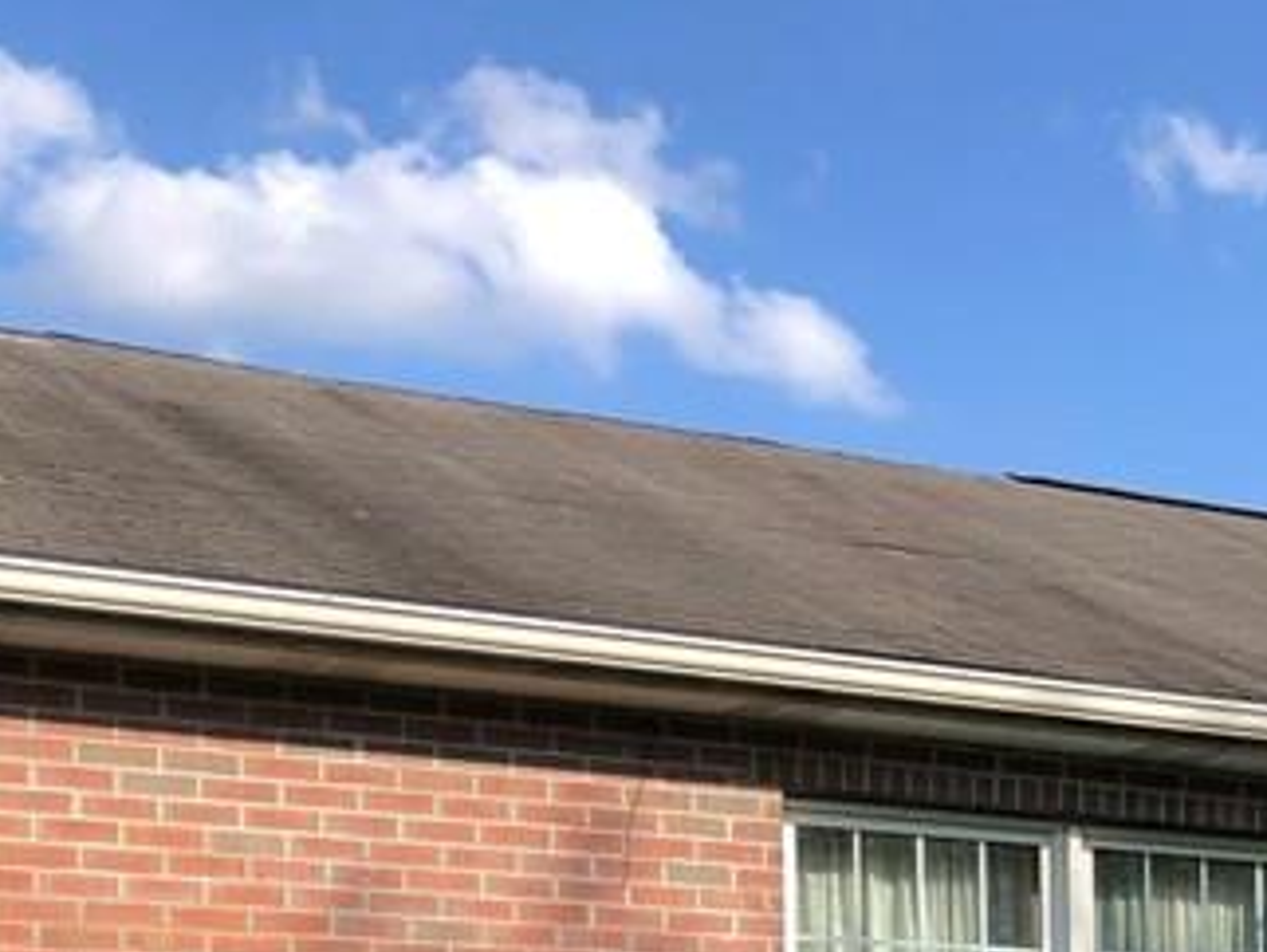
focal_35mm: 89
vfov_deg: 15.5
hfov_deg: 20.6
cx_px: 1503
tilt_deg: +1.4
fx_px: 3260
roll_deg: +0.3
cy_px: 1345
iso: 20
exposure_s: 1/857
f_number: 1.8
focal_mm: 3.99
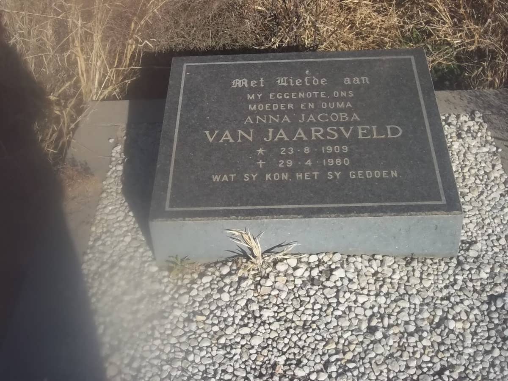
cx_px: 254
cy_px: 190
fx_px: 734
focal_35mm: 50
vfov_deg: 29.1
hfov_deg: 38.2
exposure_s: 1/320
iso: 80
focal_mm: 8.8
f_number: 7
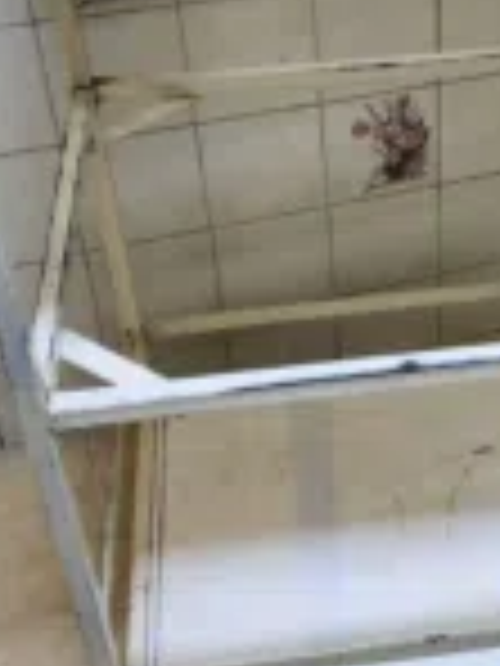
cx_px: 414
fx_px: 1194
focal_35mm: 62
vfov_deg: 31.1
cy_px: 270
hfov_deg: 23.2
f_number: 1.8
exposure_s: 1/100
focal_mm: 6.4
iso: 640
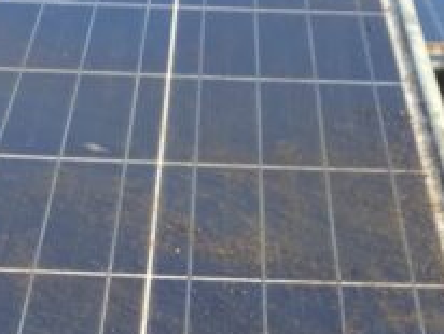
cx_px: 224
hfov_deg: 15.6
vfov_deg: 11.0
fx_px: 1618
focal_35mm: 126
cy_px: 606
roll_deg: +0.9
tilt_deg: -14.6
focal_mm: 4.25
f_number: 1.8
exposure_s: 1/360
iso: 32
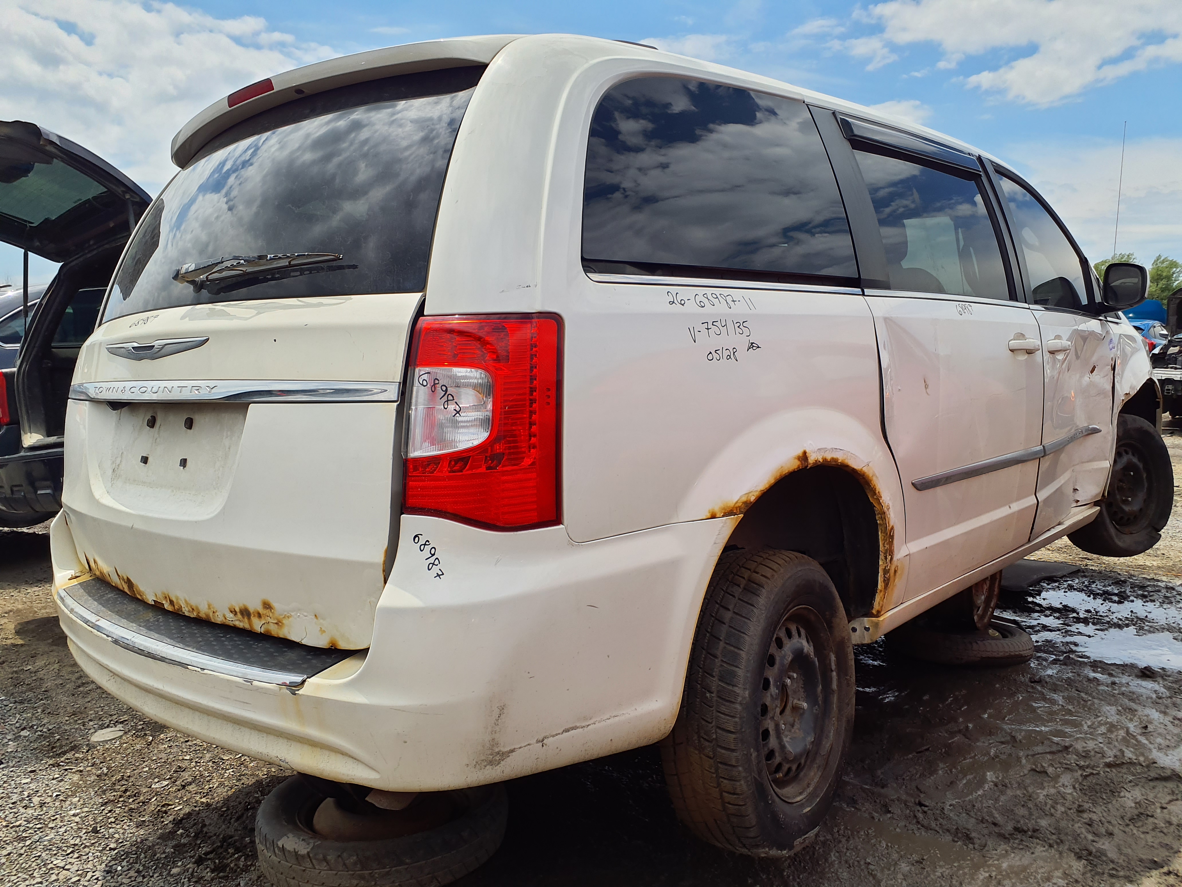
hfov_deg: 65.3
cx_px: 591
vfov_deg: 51.4
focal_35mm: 27
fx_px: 922
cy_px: 444
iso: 40
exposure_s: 1/2024
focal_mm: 3.58
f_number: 1.9
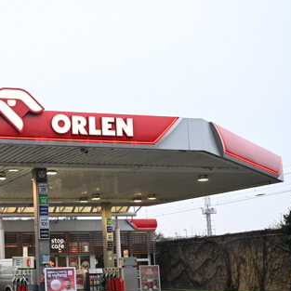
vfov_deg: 23.7
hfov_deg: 22.5
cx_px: -21
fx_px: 694
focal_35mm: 73
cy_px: 167
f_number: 5
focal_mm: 39
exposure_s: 1/200
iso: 1600
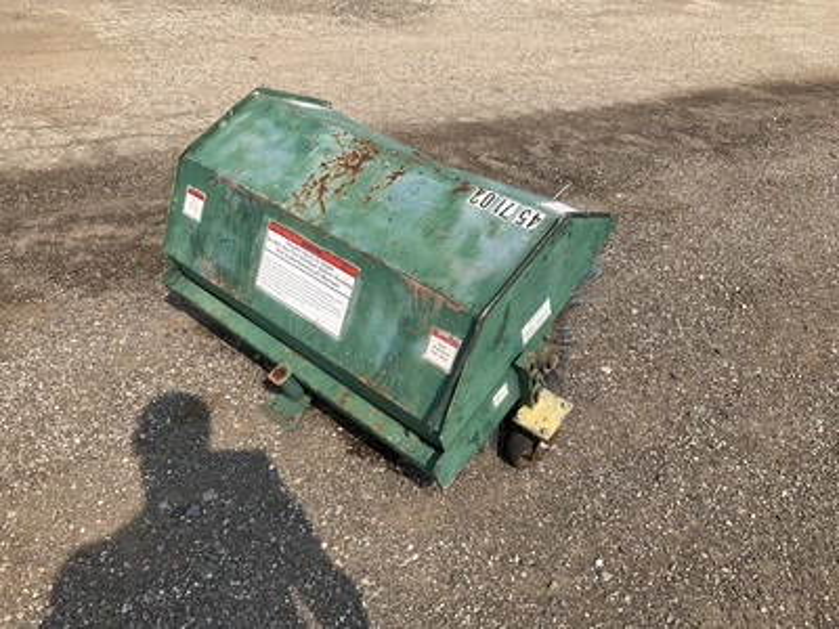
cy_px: 314
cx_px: 420
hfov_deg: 61.7
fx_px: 703
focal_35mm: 29
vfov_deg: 48.2
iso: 25
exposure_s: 1/1626
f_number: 1.8
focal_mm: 3
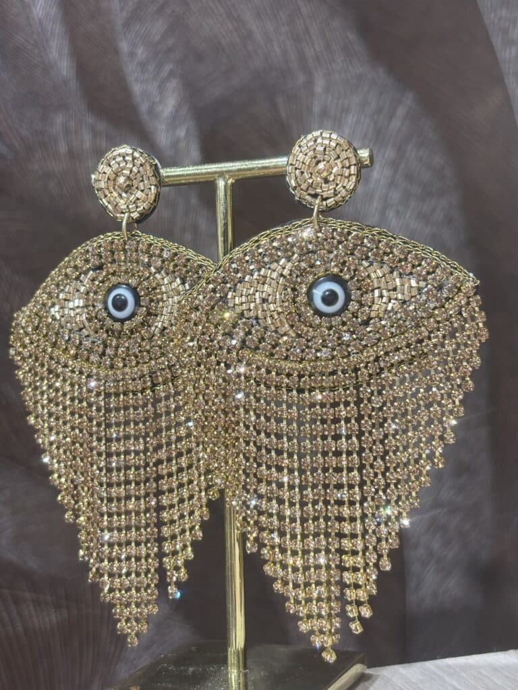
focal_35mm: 52
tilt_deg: -0.6
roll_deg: +1.1
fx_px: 1038
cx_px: 259
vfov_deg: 36.8
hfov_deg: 28.0
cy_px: 345
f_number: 1.6
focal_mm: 5.96
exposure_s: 1/50
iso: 40
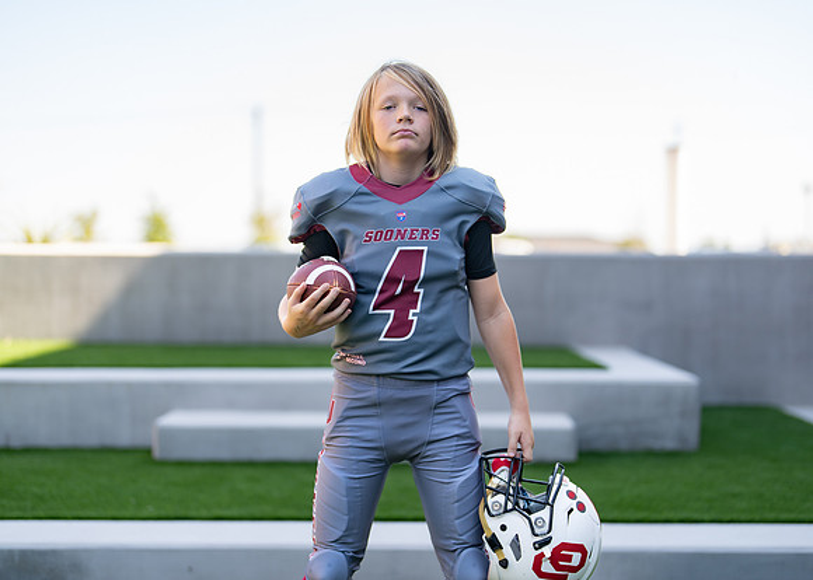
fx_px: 1267
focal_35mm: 55
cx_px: 412
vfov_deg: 25.8
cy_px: 277
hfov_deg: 35.6
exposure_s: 1/1600
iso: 100
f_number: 1.2
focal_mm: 50
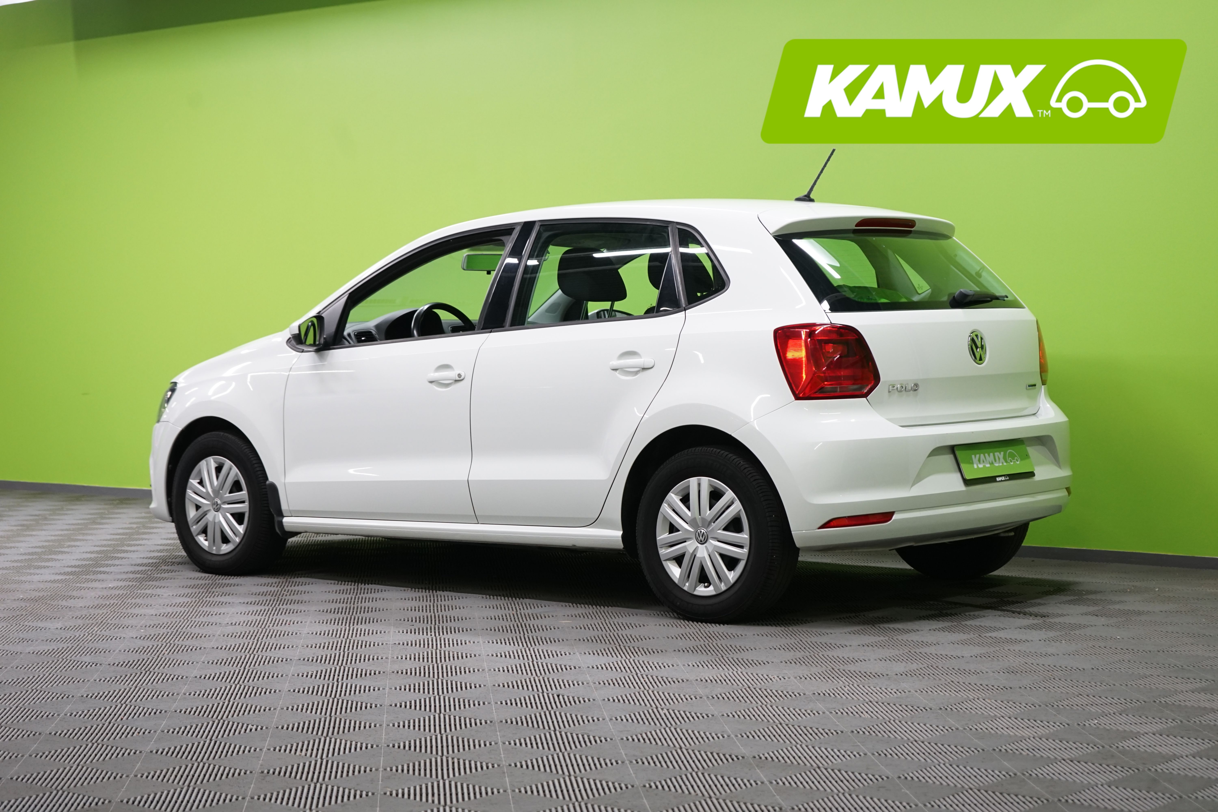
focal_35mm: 67
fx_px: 2267
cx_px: 609
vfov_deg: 20.3
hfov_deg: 30.1
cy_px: 406
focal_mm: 67
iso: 1000
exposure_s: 1/50
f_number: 5.6
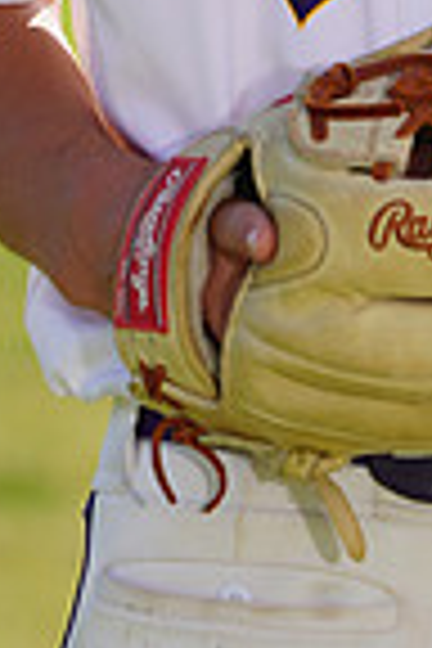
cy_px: -477
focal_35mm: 1082
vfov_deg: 1.9
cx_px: 436
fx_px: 19474
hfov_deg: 1.3
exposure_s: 1/250
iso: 100
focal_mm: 268
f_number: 8
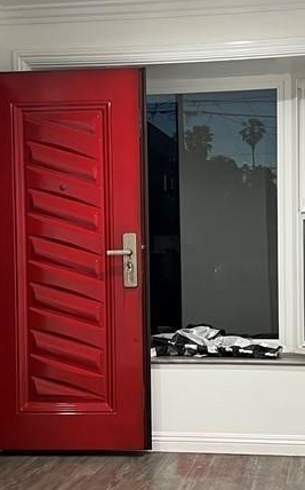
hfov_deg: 19.7
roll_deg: +0.9
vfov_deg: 31.1
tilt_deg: -0.9
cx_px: 178
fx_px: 879
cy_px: 271
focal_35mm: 66
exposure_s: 1/60
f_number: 1.5
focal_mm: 5.7
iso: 100
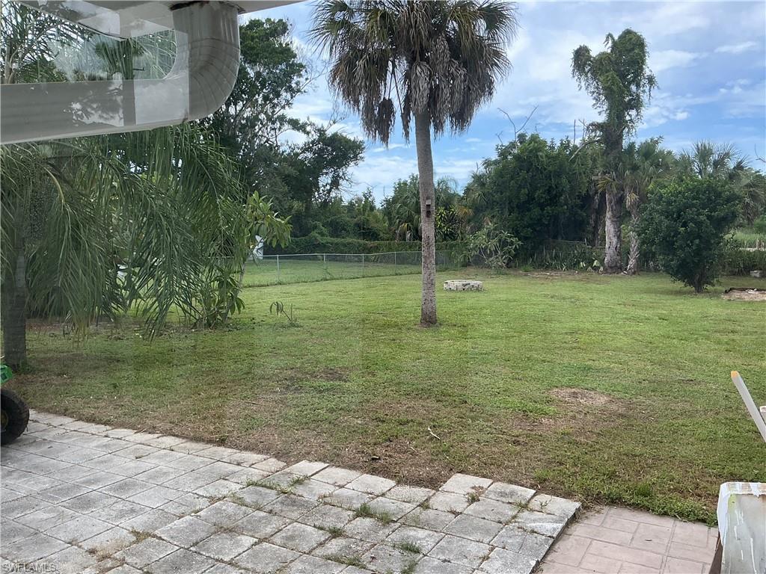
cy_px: 287
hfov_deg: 61.7
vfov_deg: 48.2
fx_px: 642
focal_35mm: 29
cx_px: 383
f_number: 1.8
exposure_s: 1/314
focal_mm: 3
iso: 25
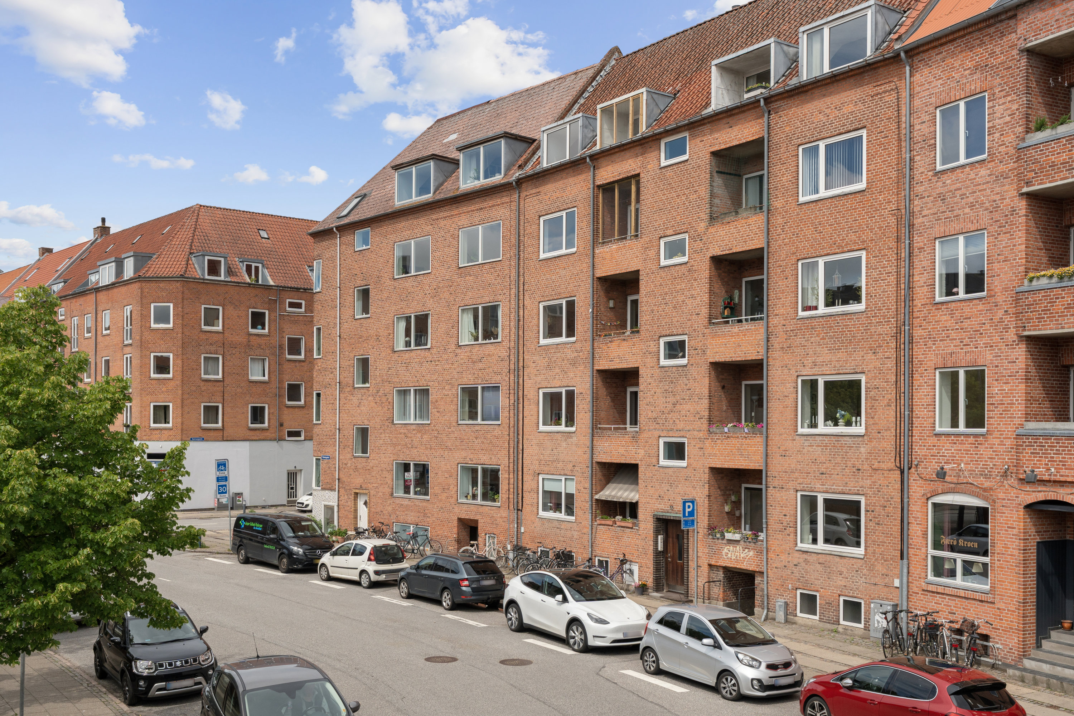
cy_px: 358
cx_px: 537
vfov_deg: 37.9
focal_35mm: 35
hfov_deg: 54.4
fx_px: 1044
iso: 400
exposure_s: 1/640
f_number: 10
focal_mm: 35
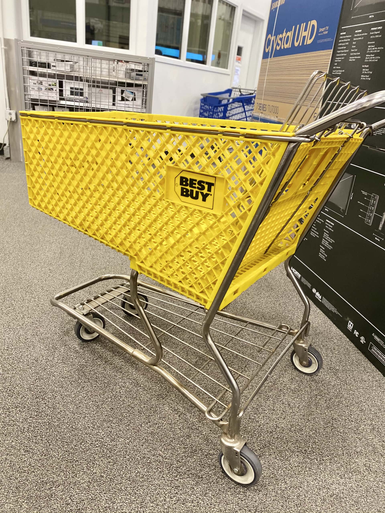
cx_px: 192
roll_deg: -6.6
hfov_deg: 53.1
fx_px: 386
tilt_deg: -22.0
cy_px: 256
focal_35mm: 26
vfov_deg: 67.3
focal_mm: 4.25
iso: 125
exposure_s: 1/54
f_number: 1.8
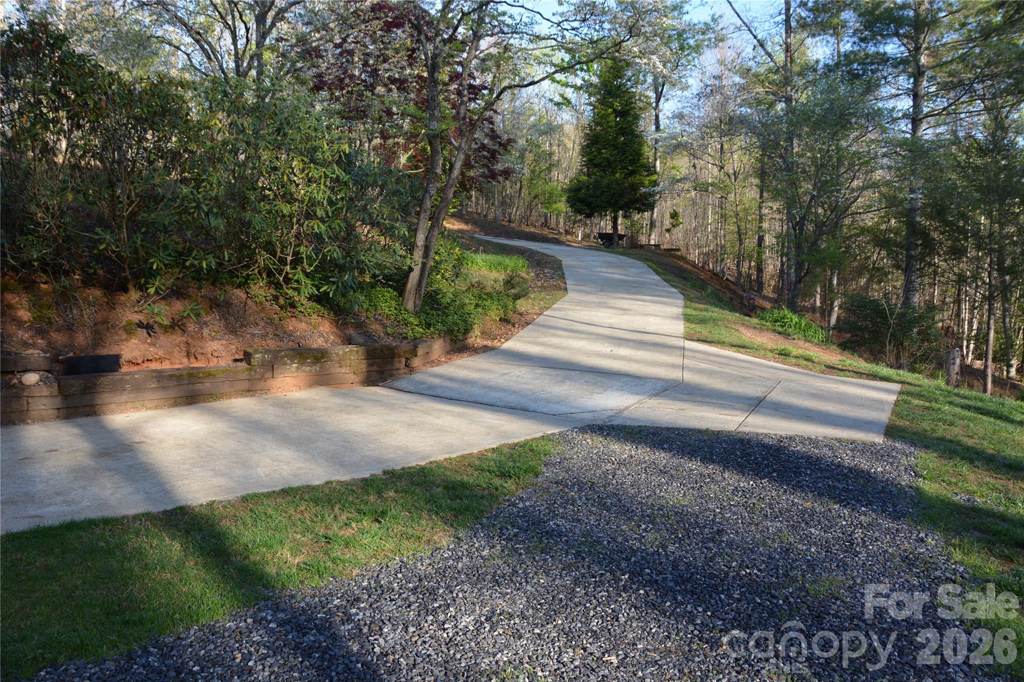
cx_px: 512
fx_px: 768
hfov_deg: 67.4
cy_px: 341
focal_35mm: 27
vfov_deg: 47.9
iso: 200
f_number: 6.3
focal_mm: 18
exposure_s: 1/160
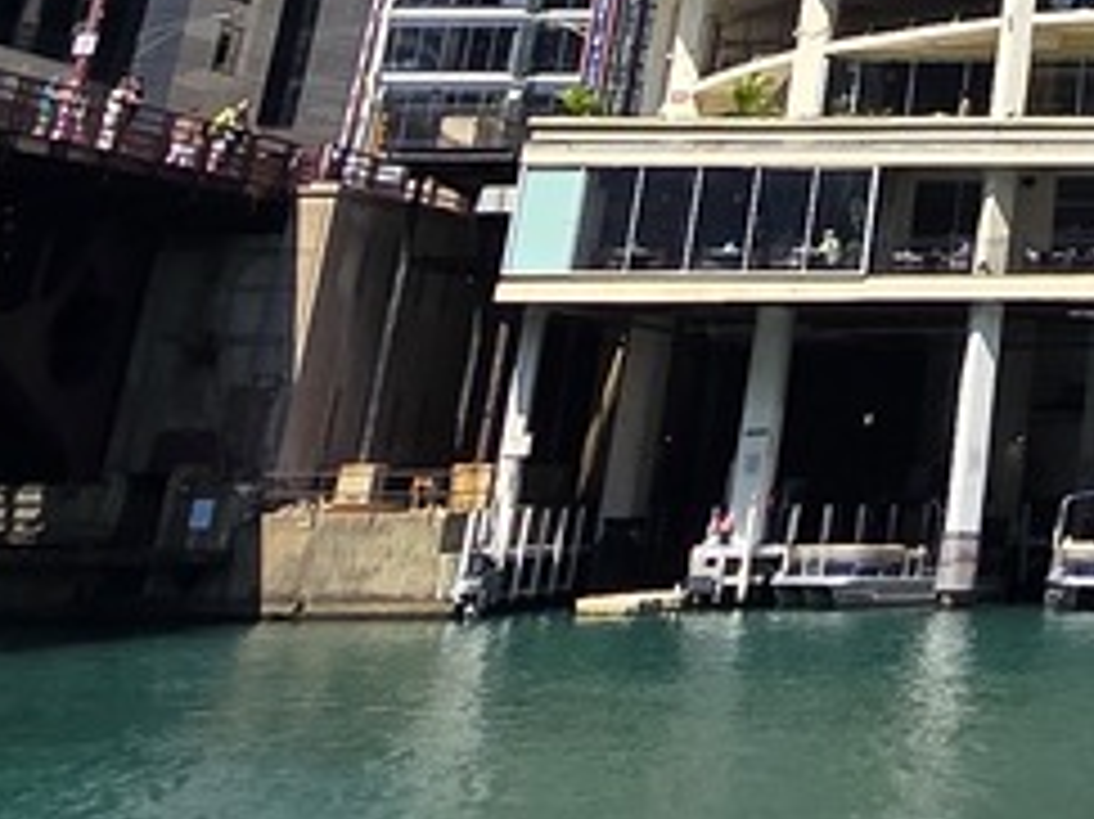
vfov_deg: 14.7
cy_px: -954
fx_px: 2432
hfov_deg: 20.6
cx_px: 1751
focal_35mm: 77
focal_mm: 2.2
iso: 50
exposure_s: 1/1493
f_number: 2.2
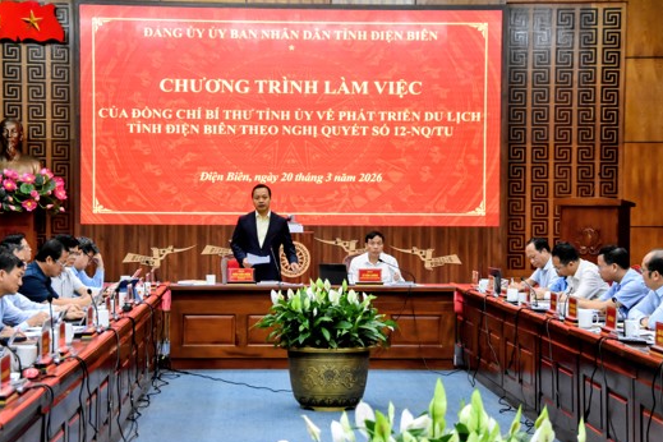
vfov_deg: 17.5
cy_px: 220
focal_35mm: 78
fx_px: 1436
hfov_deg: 26.0
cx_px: 322
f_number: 5
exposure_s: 1/125
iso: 2200
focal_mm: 50
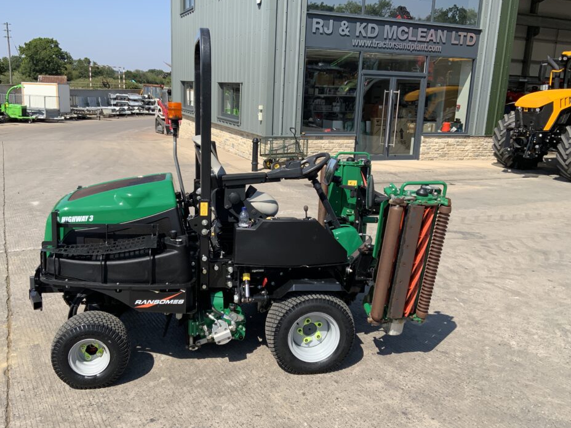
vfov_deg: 44.2
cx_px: 271
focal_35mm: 32
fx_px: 528
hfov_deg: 56.8
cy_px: 210
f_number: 1.8
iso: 16
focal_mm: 3
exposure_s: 1/1451
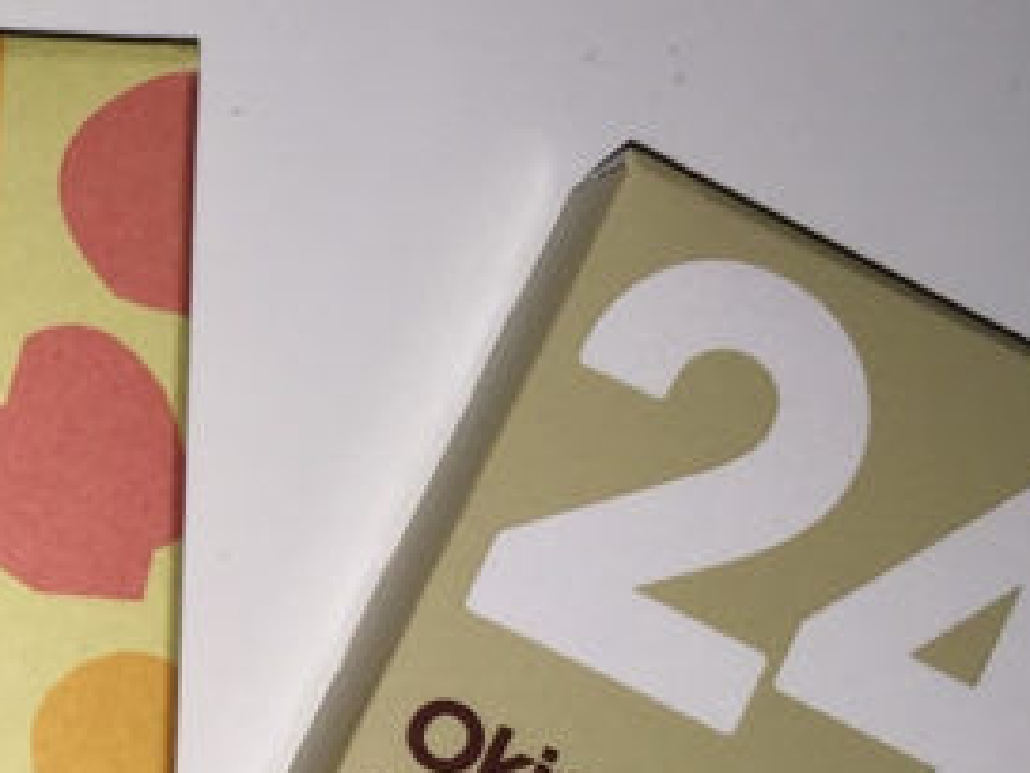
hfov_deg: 16.8
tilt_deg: -81.1
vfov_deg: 13.5
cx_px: -398
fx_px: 3243
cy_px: 667
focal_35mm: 109
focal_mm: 4.15
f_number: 2.2
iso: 32
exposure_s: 1/175
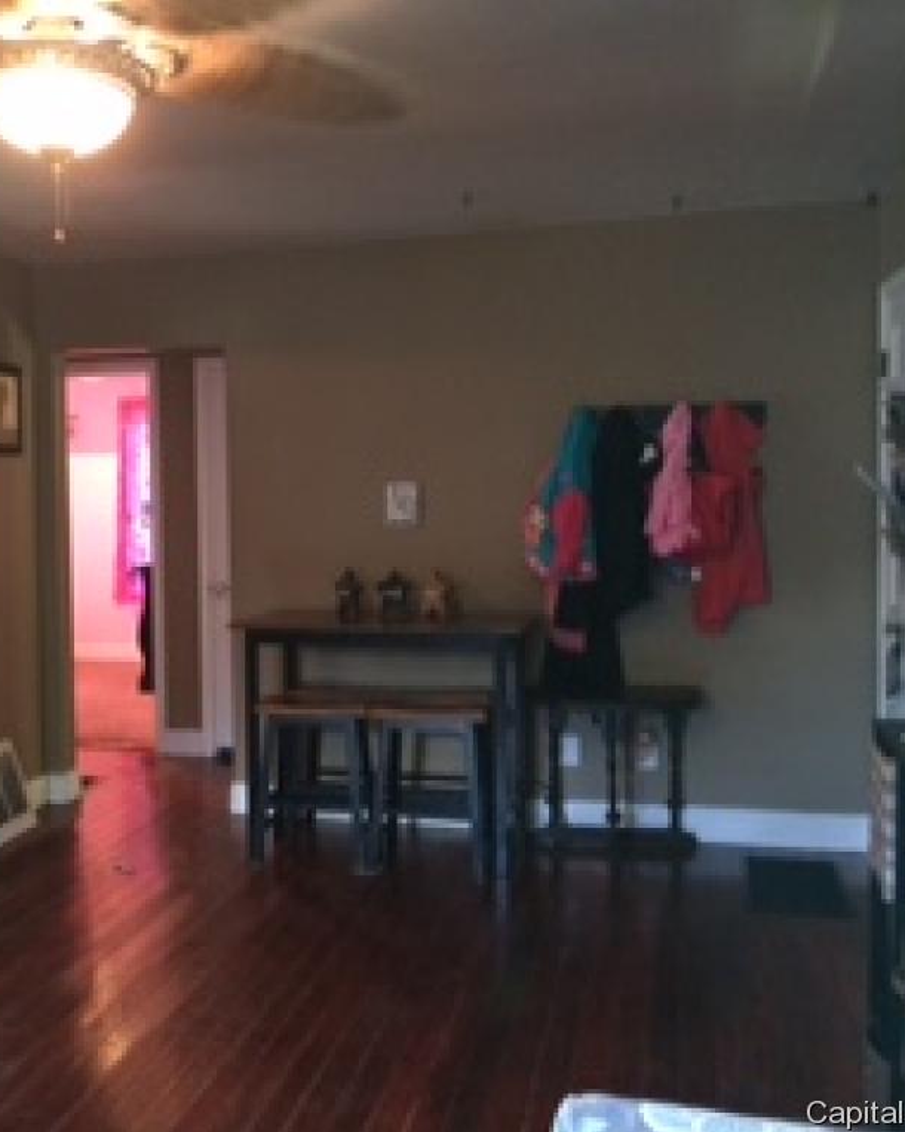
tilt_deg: -2.9
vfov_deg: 47.9
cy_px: 567
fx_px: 1273
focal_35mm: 38
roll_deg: +1.5
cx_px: 288
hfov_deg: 38.6
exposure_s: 1/24
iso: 320
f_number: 2.2
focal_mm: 4.15
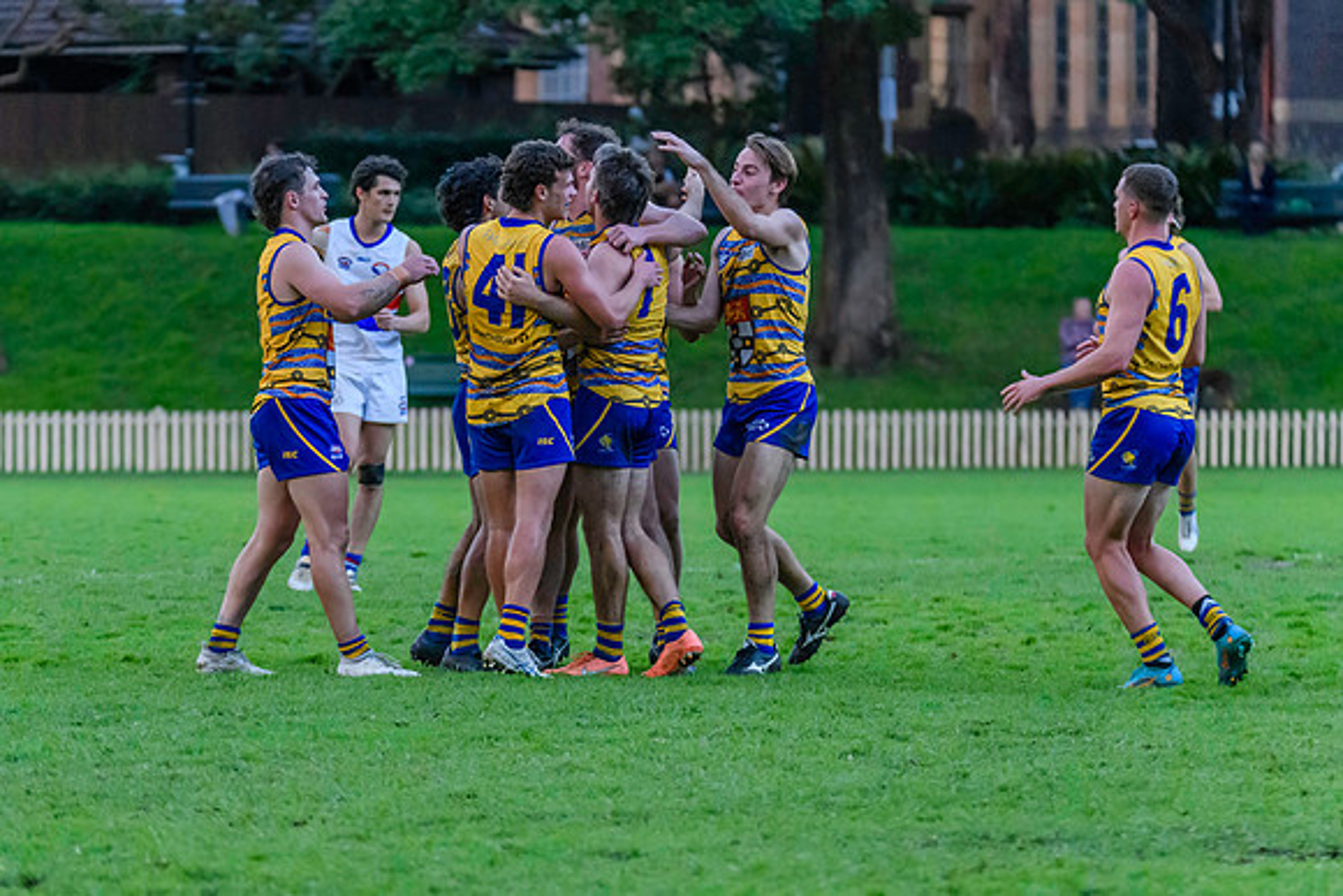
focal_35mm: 325
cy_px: 491
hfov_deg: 6.3
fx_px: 12123
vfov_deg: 4.2
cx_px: 571
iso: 10000
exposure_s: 1/1250
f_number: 5.3
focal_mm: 240
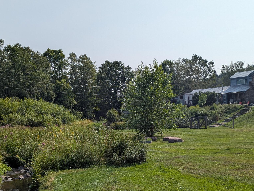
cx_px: 120
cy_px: 154
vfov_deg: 34.8
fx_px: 294
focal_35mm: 40
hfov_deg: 46.8
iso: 38
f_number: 1.85
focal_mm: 6.81
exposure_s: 1/3145
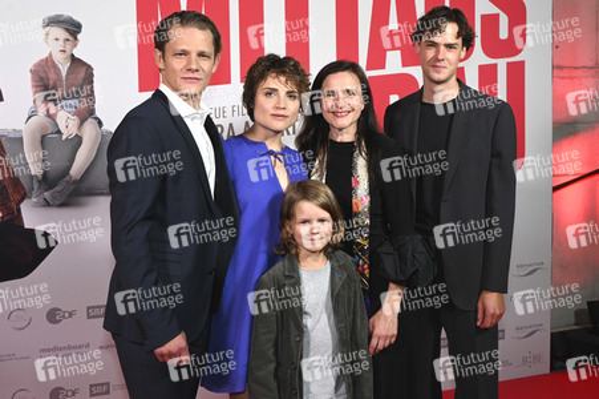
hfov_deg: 48.5
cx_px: 300
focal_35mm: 40
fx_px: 665
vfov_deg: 33.4
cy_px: 200
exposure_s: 1/200
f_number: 7.1
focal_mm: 40
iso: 2000
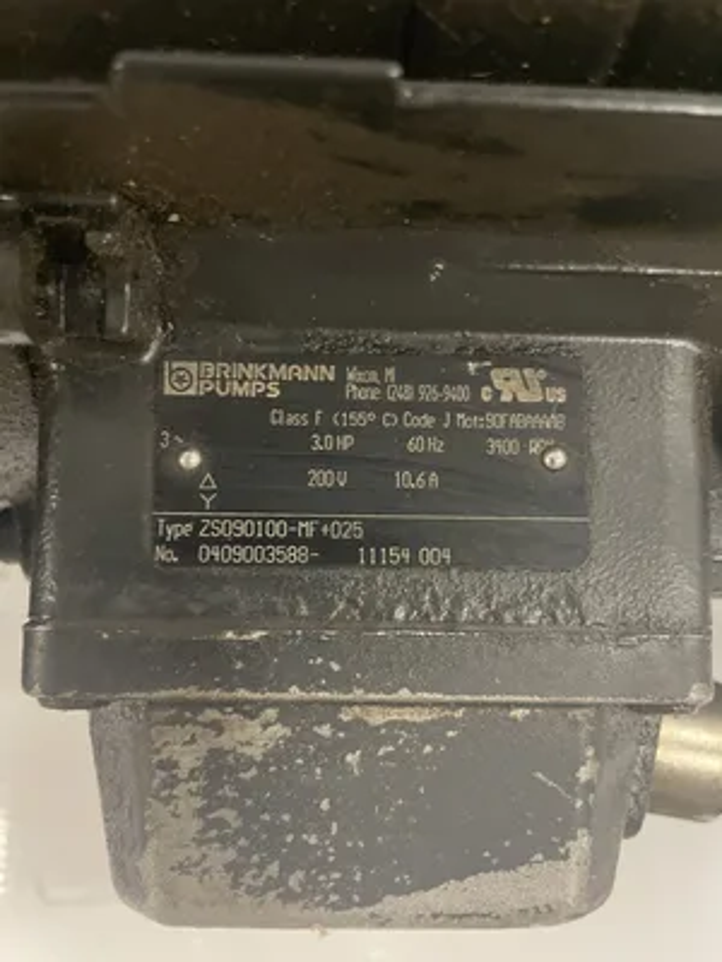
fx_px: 723
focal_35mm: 26
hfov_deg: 53.1
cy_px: 481
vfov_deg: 67.3
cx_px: 361
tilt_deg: -77.8
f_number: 1.6
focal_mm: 4.2
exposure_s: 1/30
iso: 800
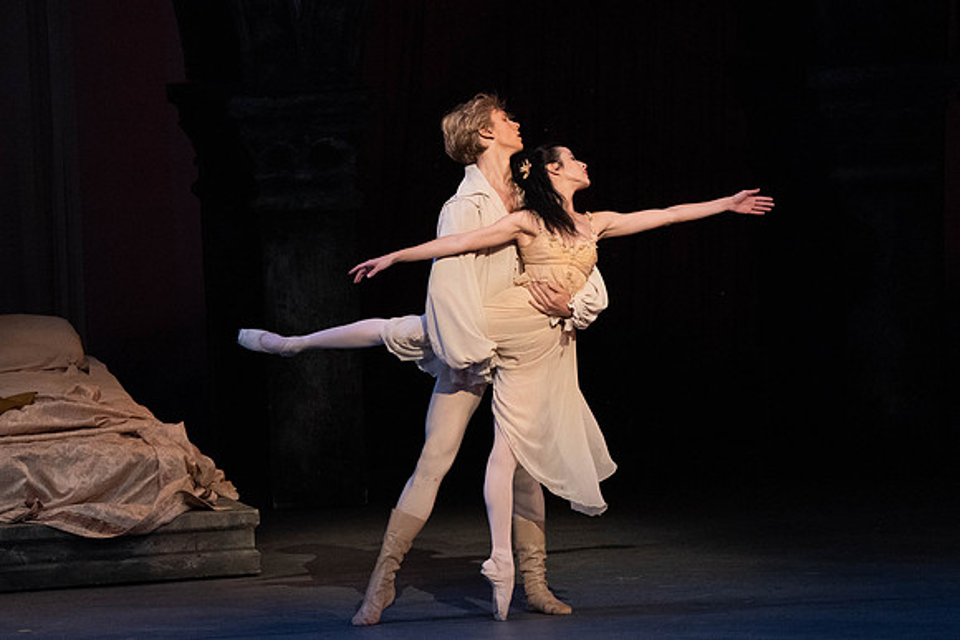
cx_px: 487
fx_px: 10743
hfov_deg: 5.1
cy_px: 275
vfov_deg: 3.4
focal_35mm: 403
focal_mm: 318
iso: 6400
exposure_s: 1/320
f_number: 6.3
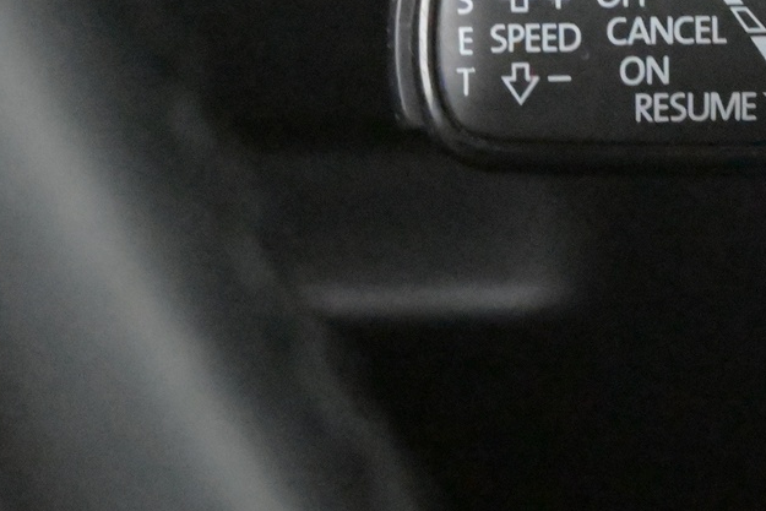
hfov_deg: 14.4
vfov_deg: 9.8
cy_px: 42
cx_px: 746
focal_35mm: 140
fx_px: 2979
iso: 25600
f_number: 5.3
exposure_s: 1/60
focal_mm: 36
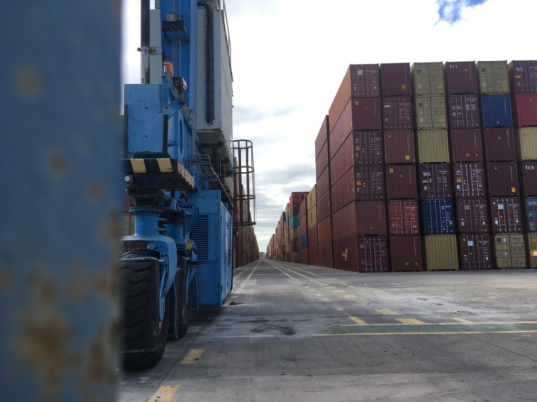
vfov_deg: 48.2
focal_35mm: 29
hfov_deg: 61.7
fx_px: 450
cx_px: 268
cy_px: 201
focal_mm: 4.15
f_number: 2.2
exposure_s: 1/746
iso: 25
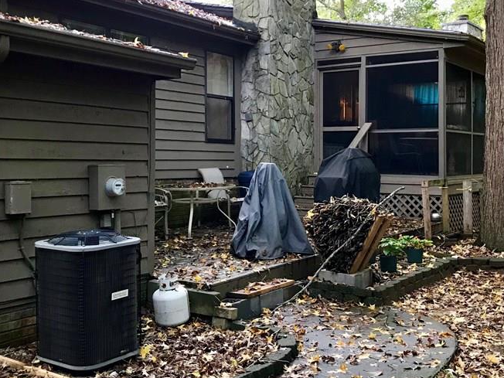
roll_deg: +1.0
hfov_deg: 42.9
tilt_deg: -0.3
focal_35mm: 44
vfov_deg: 32.8
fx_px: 641
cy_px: 159
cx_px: 257
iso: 40
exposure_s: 1/20
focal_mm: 3.99
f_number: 1.8
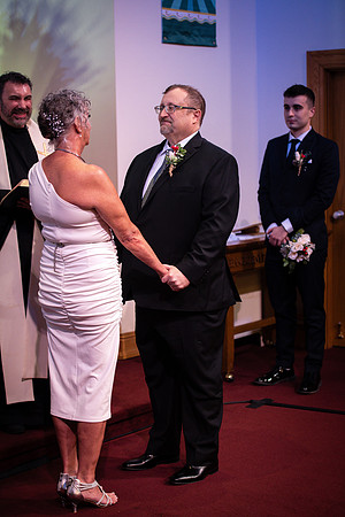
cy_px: 258
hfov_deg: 19.5
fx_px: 1006
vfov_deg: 28.8
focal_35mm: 70
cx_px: 172
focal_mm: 70
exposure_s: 1/200
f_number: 2.8
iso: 800
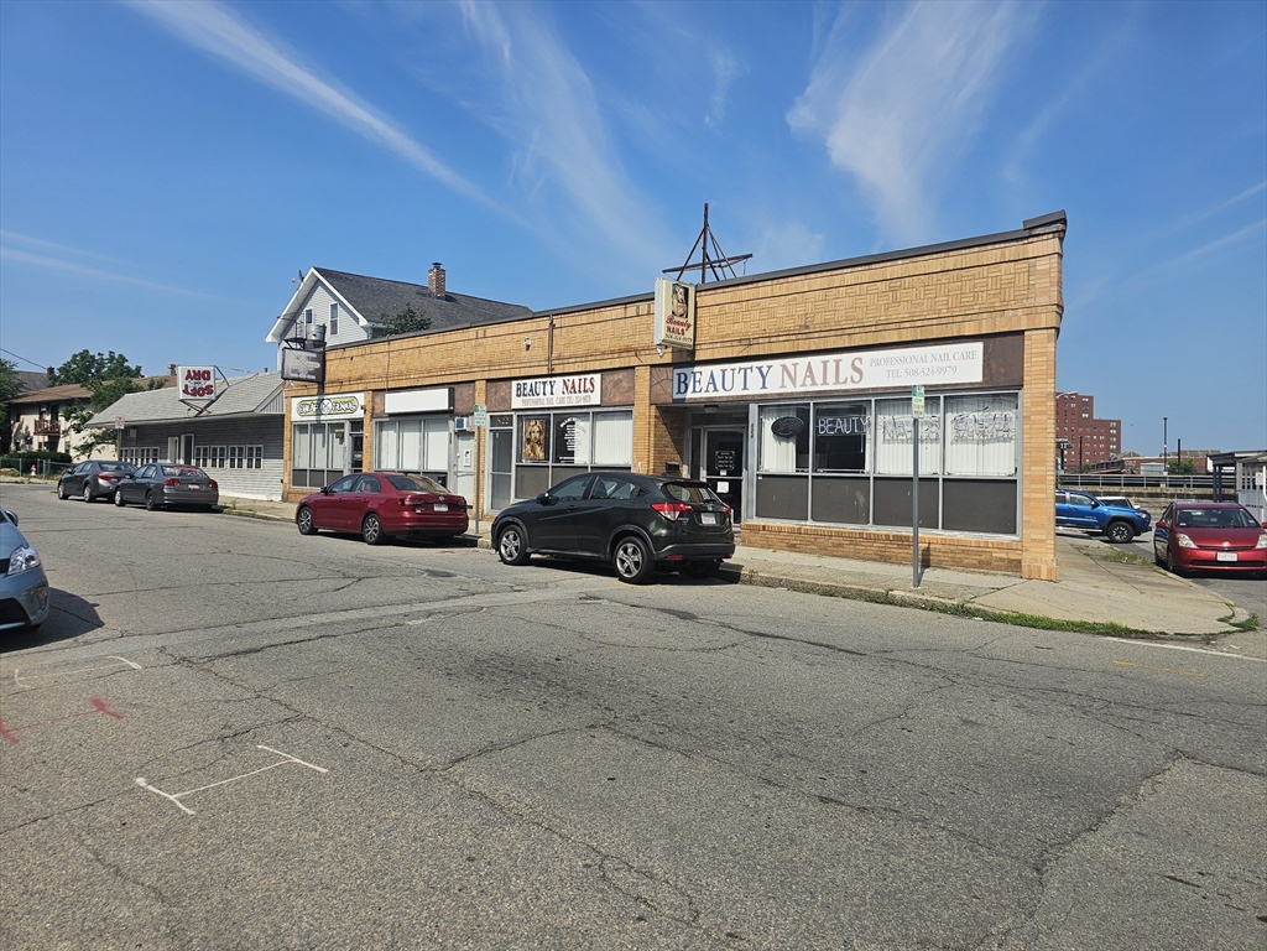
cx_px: 634
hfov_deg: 73.9
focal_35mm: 23
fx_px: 842
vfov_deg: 58.9
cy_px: 476
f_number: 1.7
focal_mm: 6.3
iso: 10
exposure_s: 1/1093
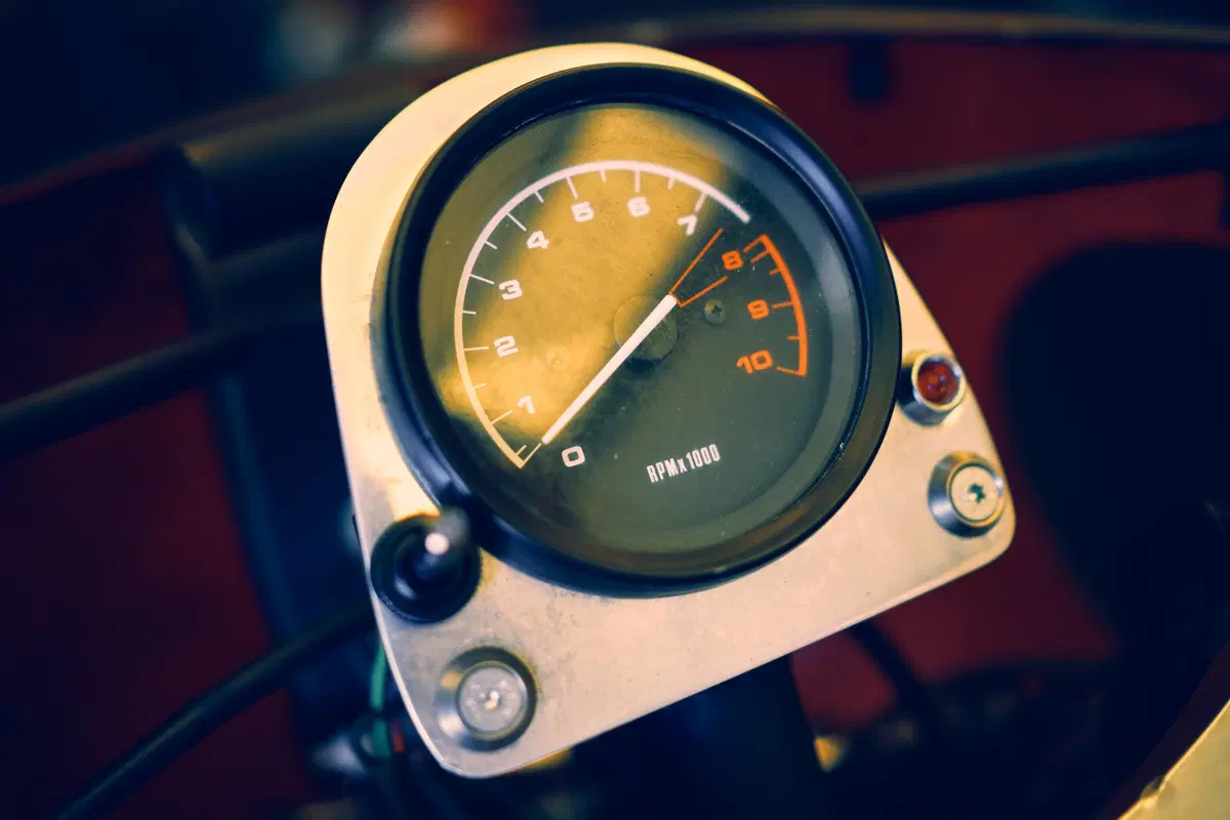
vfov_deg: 37.9
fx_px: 1196
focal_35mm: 35
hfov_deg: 54.4
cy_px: 410
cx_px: 615
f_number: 1.4
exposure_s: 1/320
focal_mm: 23
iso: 500
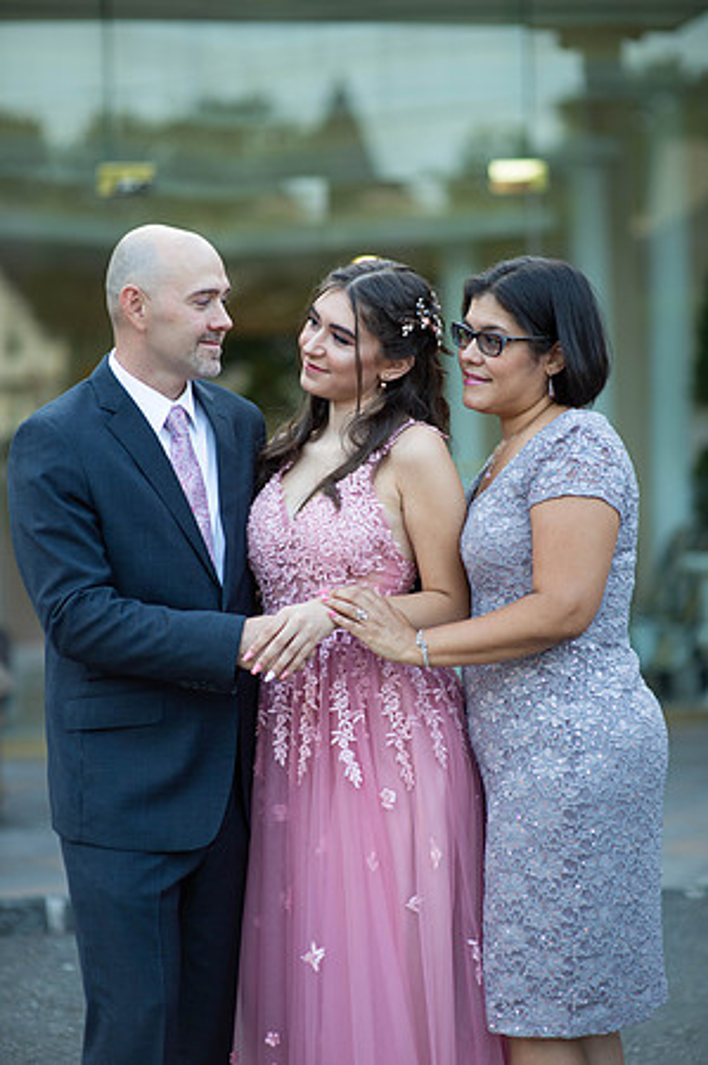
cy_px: 532
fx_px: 2513
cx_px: 354
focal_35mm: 85
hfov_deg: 16.0
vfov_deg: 23.9
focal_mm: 85
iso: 250
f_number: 2
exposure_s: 1/500
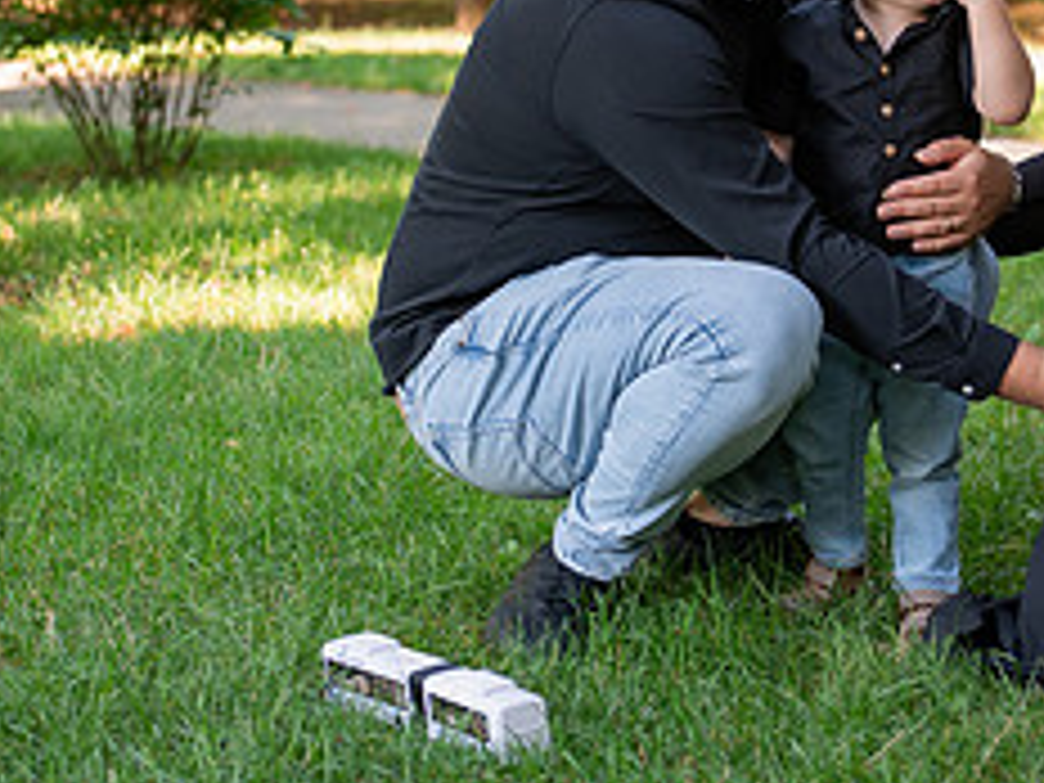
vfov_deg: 11.8
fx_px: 3770
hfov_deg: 15.7
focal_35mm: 125
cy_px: 158
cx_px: 714
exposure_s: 1/320
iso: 320
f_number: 2.8
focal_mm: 47
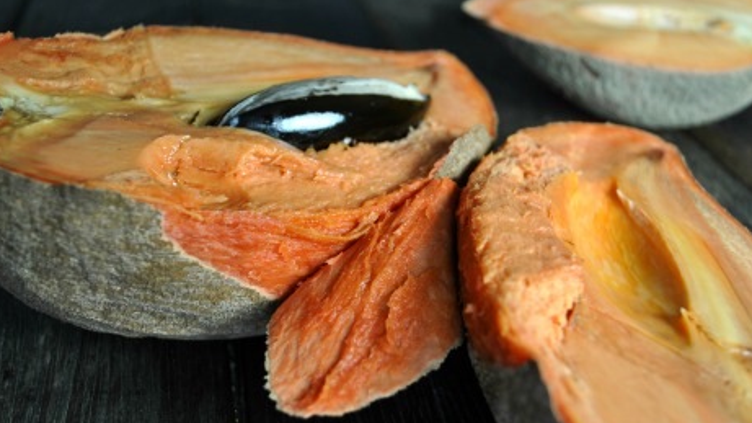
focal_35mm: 41
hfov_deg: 49.4
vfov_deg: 29.0
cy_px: 217
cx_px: 401
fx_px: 817
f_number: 3.8
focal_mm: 20
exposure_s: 1/50
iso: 200
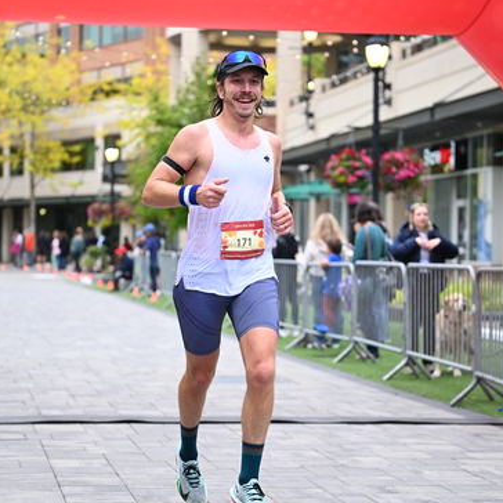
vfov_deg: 19.3
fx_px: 1480
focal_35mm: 90
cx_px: 251
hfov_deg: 19.3
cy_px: 253
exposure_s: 1/1250
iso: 1250
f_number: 2.8
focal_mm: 70
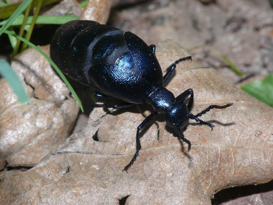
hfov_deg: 9.5
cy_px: 102
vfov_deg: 7.1
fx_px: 1649
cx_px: 136
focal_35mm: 209
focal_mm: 44.2
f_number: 11
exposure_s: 1/250
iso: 200
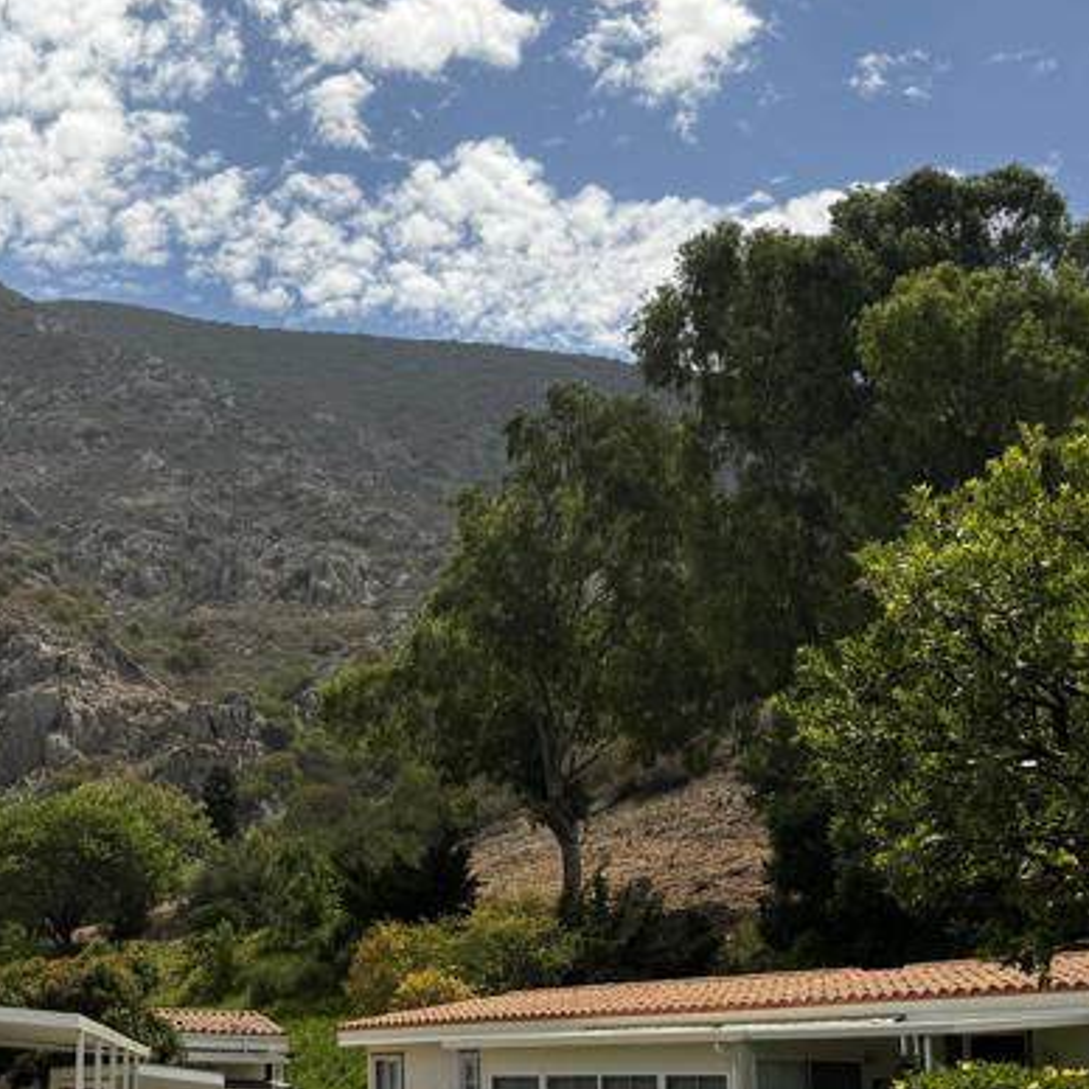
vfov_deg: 30.3
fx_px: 1993
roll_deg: -1.5
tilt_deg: +9.2
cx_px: 123
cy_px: 738
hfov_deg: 29.4
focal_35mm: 56
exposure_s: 1/2506
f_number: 1.78
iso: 80
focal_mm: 6.76
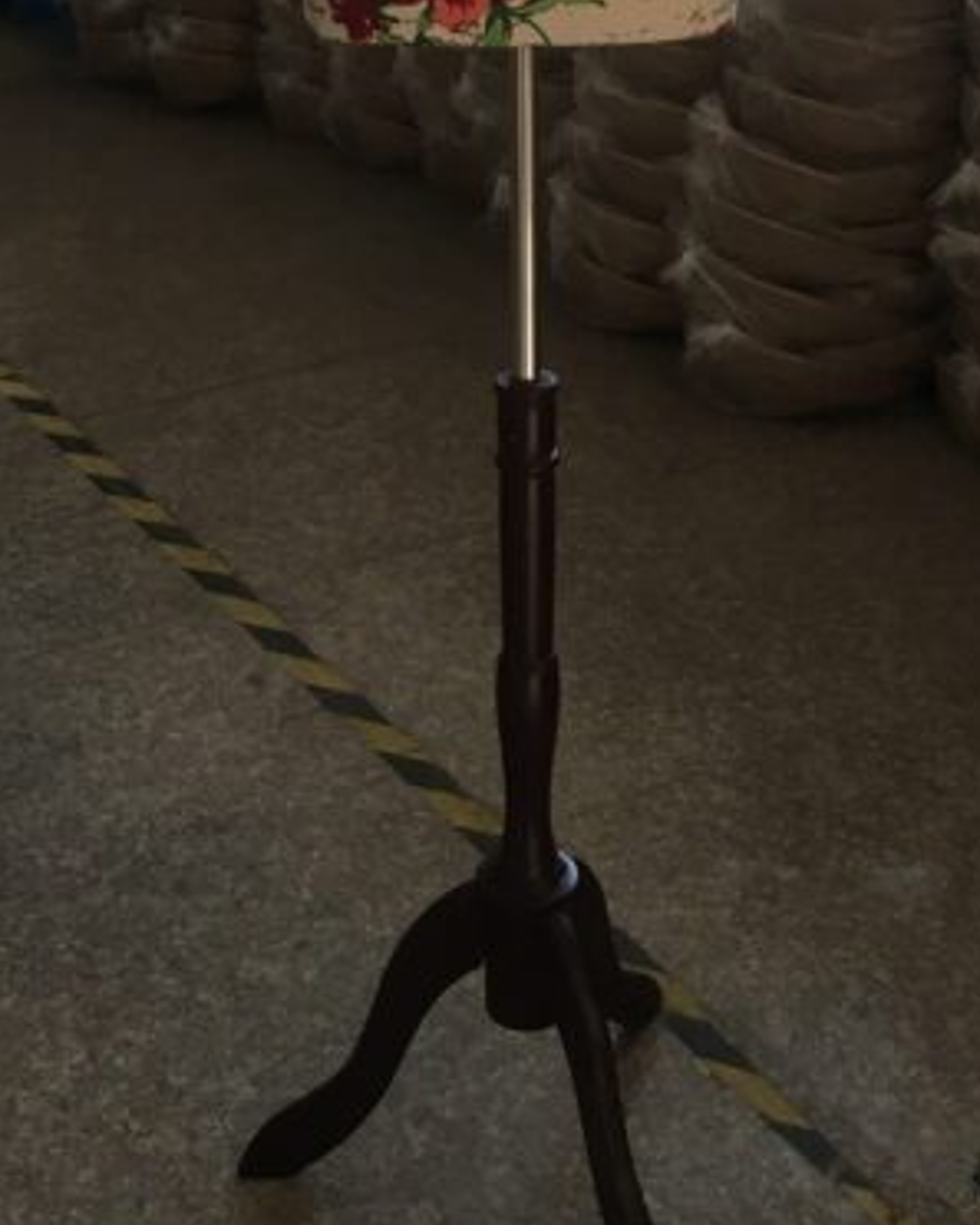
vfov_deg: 29.2
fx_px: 2211
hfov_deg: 25.0
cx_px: 564
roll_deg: -0.6
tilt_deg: -11.7
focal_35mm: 61
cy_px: 46
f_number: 2.2
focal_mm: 4.15
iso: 64
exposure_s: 1/33
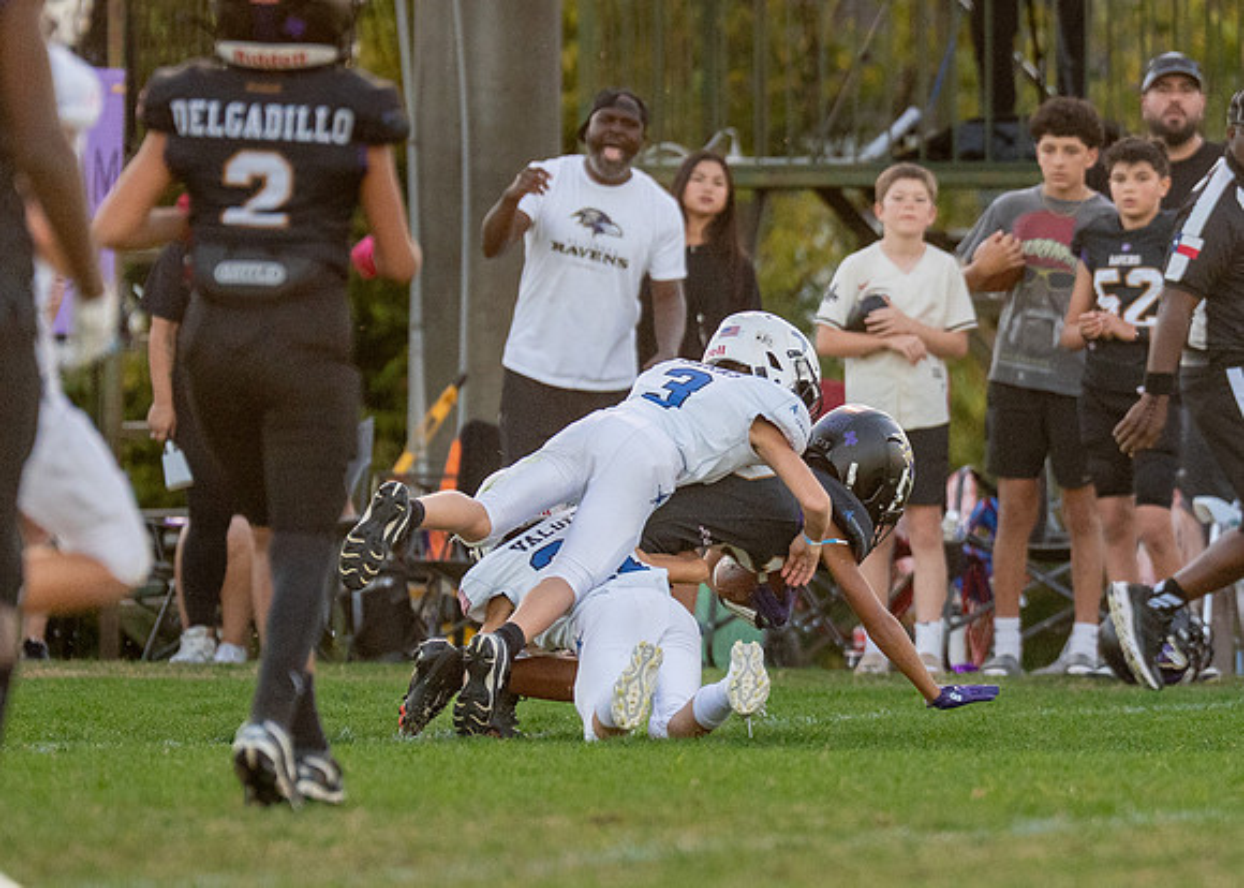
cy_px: 435
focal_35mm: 529
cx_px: 996
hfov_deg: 3.8
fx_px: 18674
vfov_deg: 2.7
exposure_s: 1/1250
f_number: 2.8
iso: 1250
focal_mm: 200
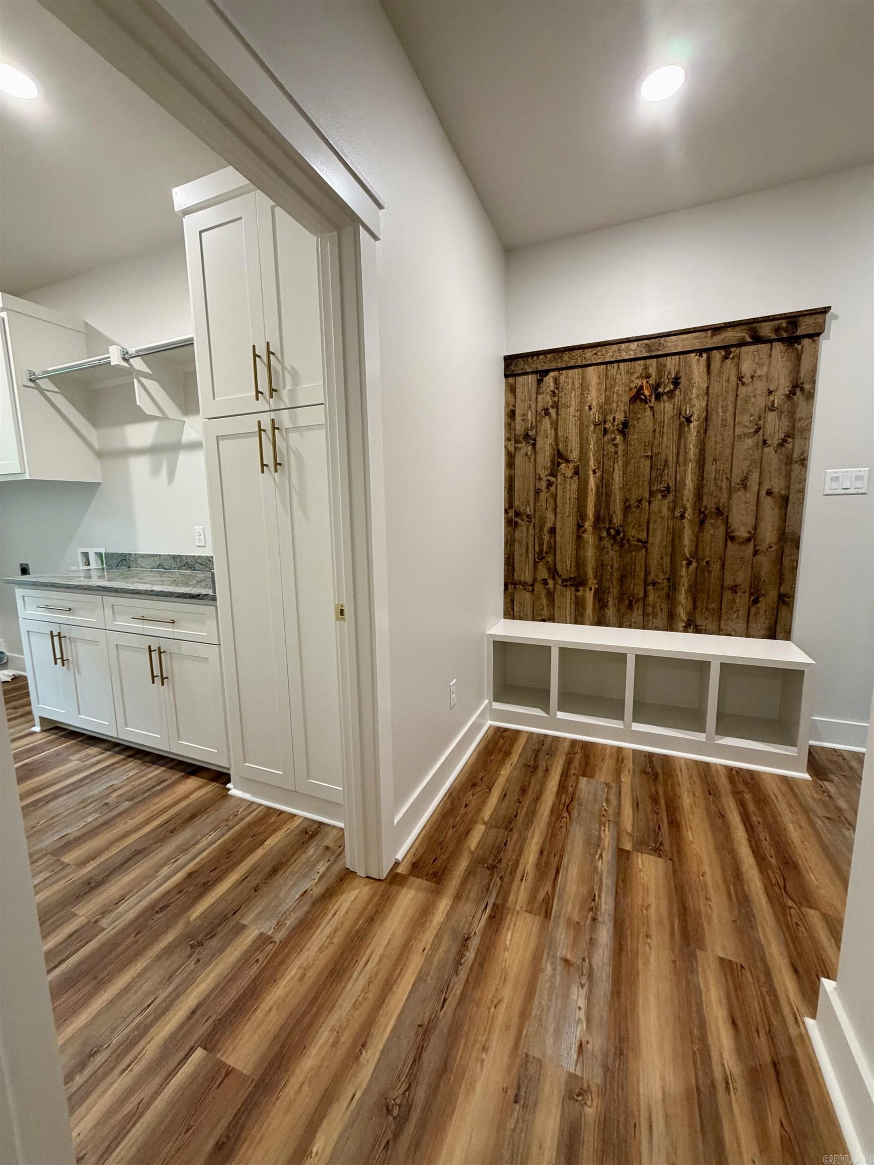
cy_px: 582
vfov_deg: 102.1
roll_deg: +0.9
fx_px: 471
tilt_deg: -7.9
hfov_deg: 85.7
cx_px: 437
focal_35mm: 14
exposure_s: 1/60
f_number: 2.2
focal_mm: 2.22
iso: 250
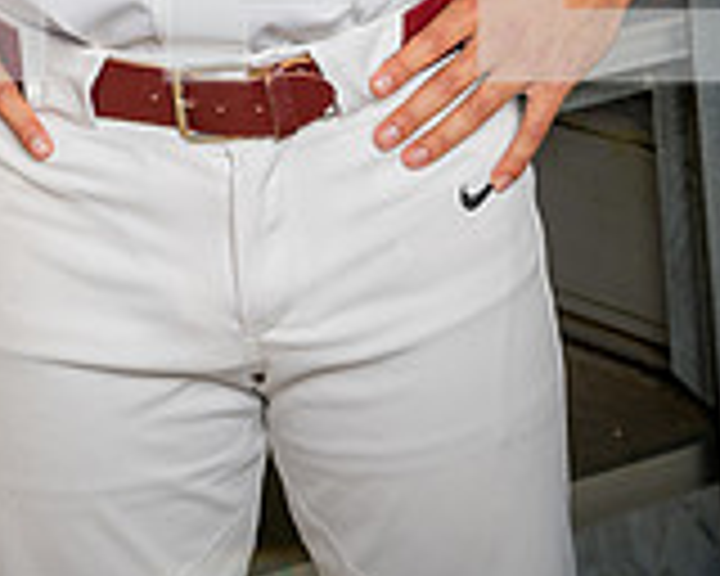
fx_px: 2919
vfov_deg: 10.7
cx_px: 122
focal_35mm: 137
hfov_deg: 14.0
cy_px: -369
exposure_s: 1/250
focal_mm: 52
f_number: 9
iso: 125
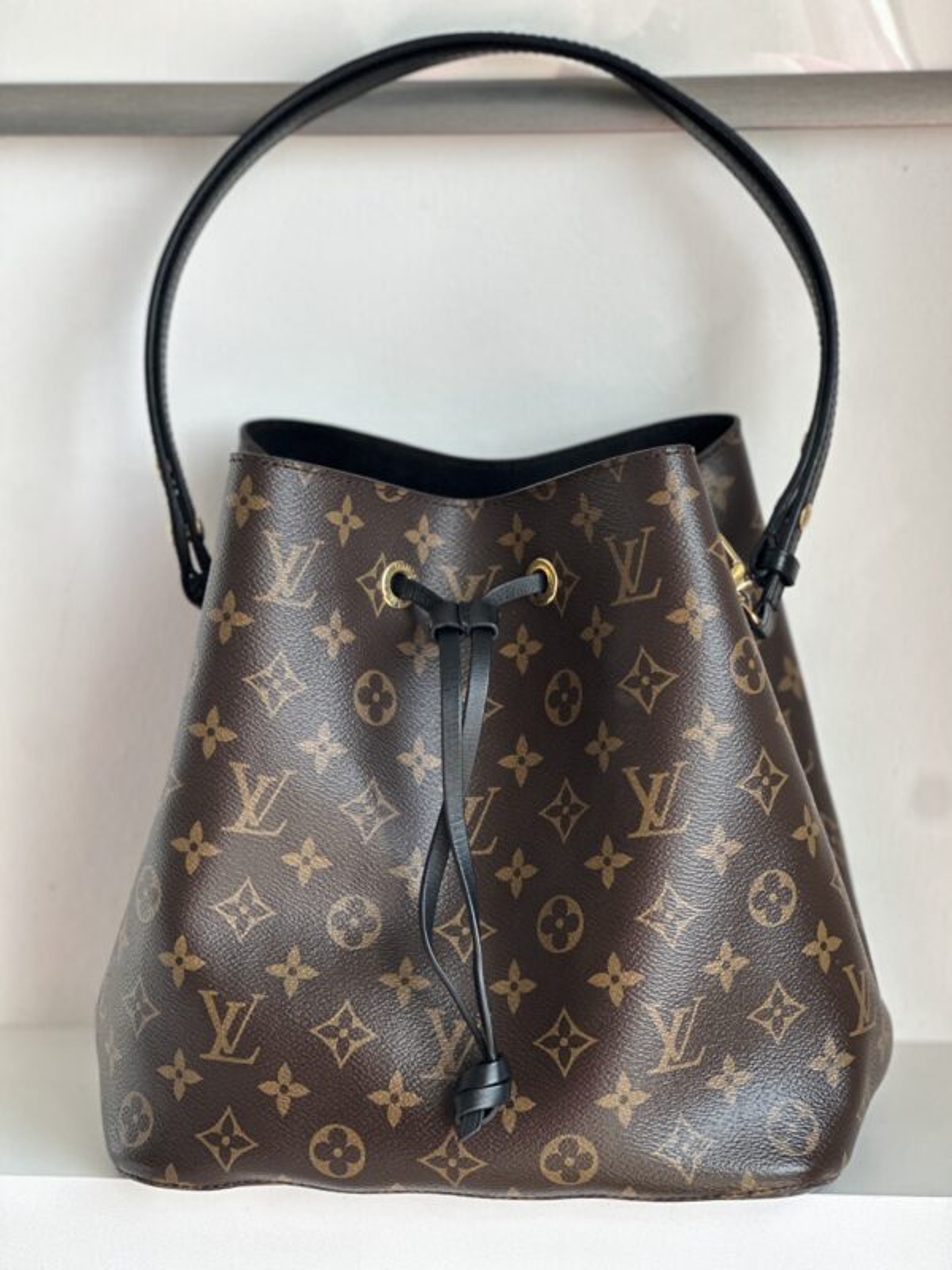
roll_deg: +0.1
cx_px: 476
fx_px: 2824
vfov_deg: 25.3
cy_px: 635
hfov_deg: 19.1
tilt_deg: -9.3
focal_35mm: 77
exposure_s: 1/121
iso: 100
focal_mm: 9
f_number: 2.8
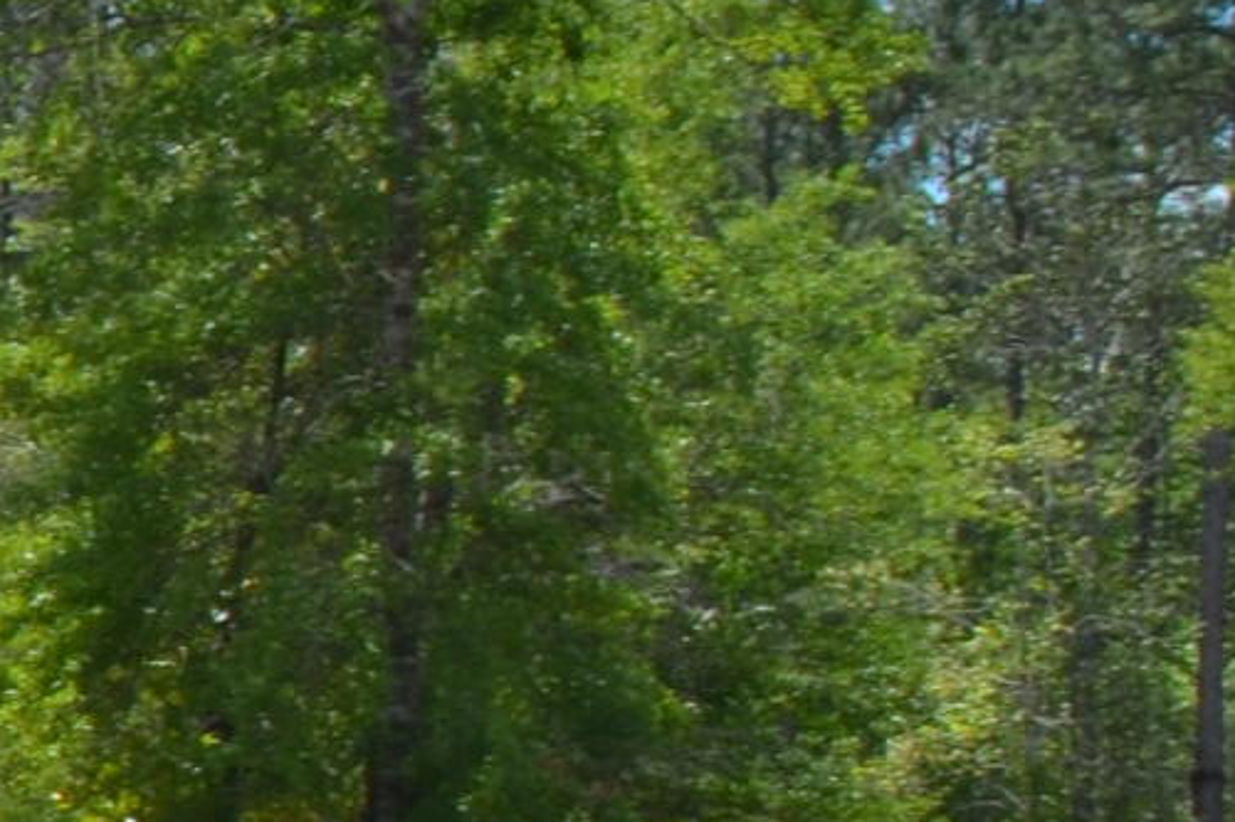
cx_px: -2206
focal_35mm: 162
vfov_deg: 8.4
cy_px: 689
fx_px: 5555
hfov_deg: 10.1
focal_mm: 18
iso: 100
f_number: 8
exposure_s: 1/250
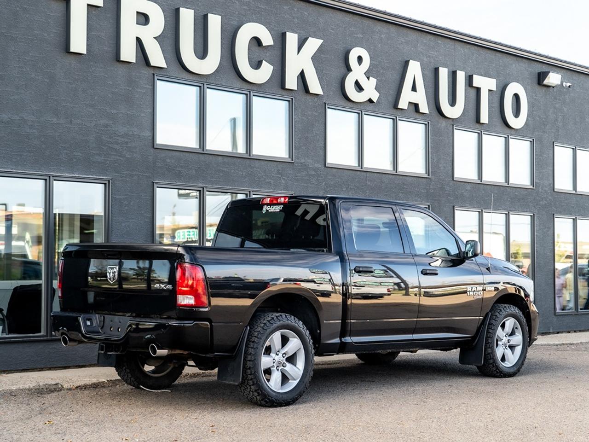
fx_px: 1017
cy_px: 229
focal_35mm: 60
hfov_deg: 32.3
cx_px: 271
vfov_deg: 24.5
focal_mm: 50
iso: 160
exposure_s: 1/160
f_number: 4
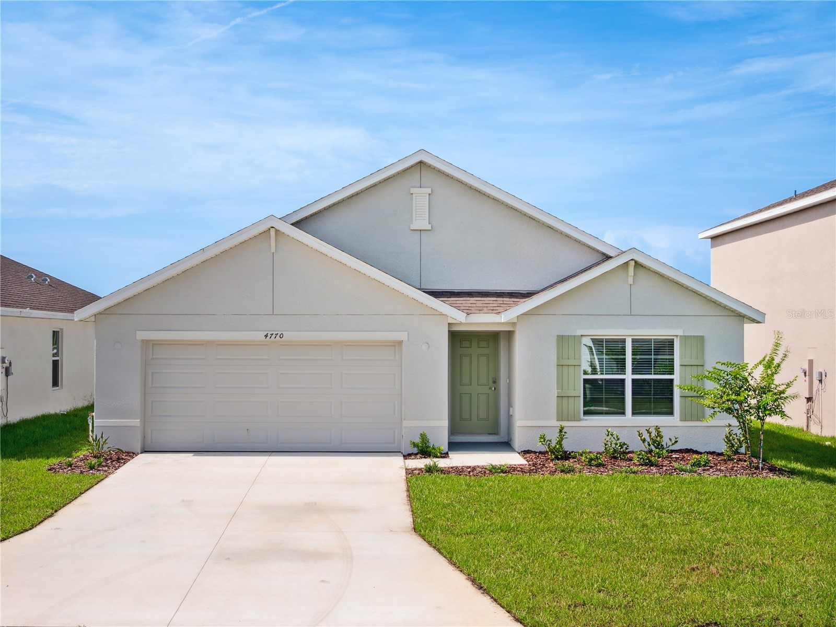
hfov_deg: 42.9
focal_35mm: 44
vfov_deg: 32.9
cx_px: 418
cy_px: 314
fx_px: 1063
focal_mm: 22
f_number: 8
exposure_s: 1/400
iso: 200
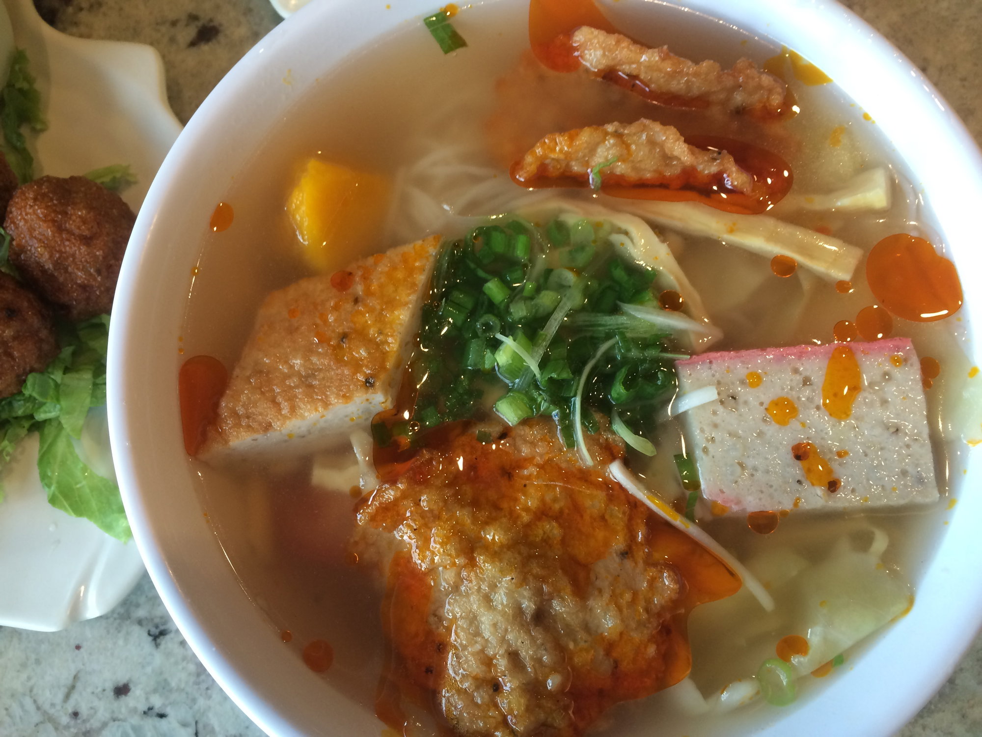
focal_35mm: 29
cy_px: 368
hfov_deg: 61.7
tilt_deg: -81.0
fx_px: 823
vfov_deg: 48.2
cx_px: 491
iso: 80
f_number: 2.2
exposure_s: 1/30
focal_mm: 4.15
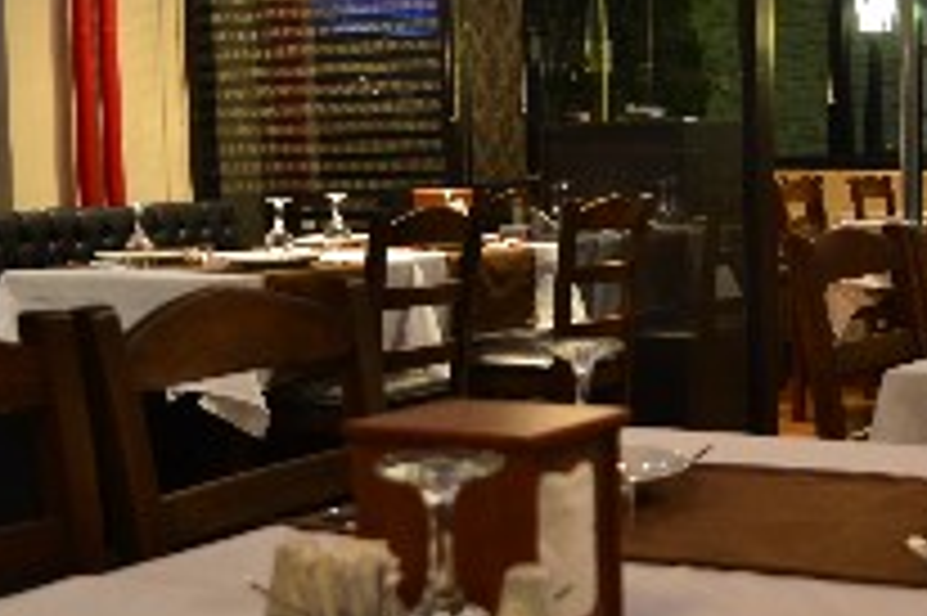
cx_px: 770
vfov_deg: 17.2
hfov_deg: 25.2
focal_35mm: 79
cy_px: 288
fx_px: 2033
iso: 800
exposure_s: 1/10
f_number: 3.8
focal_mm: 22
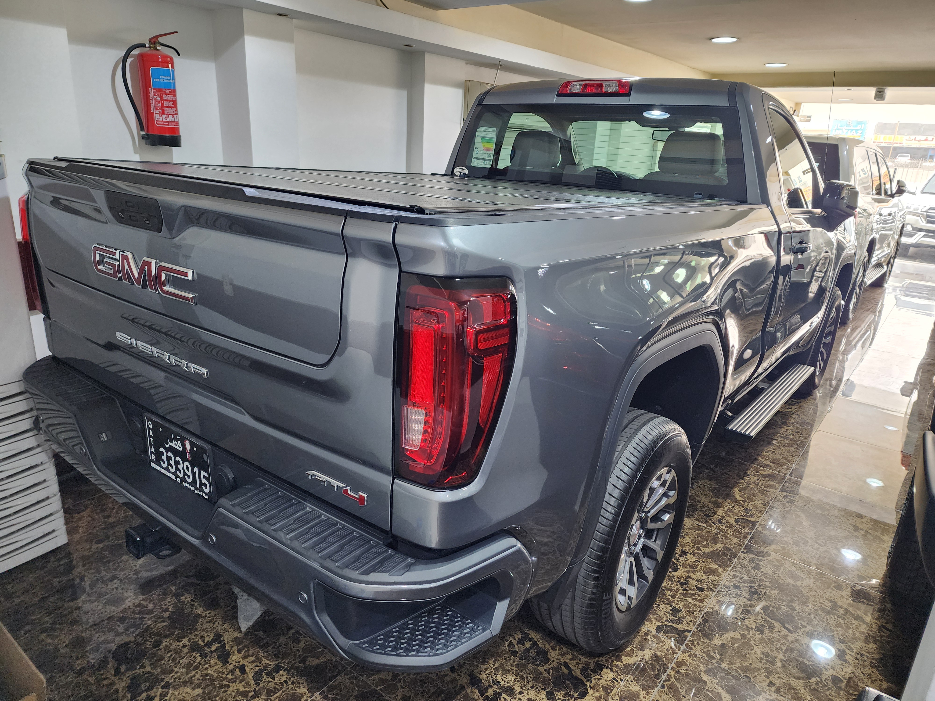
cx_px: 468
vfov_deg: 58.9
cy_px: 350
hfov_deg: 73.9
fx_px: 621
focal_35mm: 23
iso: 320
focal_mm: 6.4
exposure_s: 1/100
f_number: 1.8
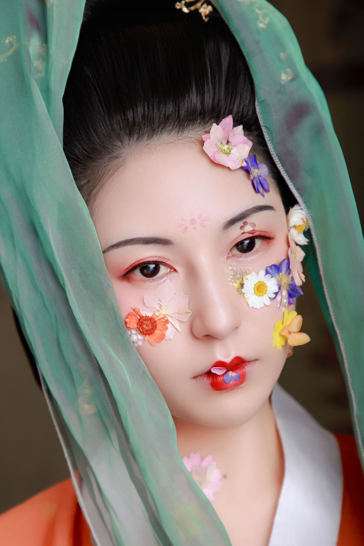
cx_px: 182
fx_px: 1562
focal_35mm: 103
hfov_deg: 13.3
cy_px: 273
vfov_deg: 19.8
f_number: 6.3
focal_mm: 105
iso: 100
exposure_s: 1/160
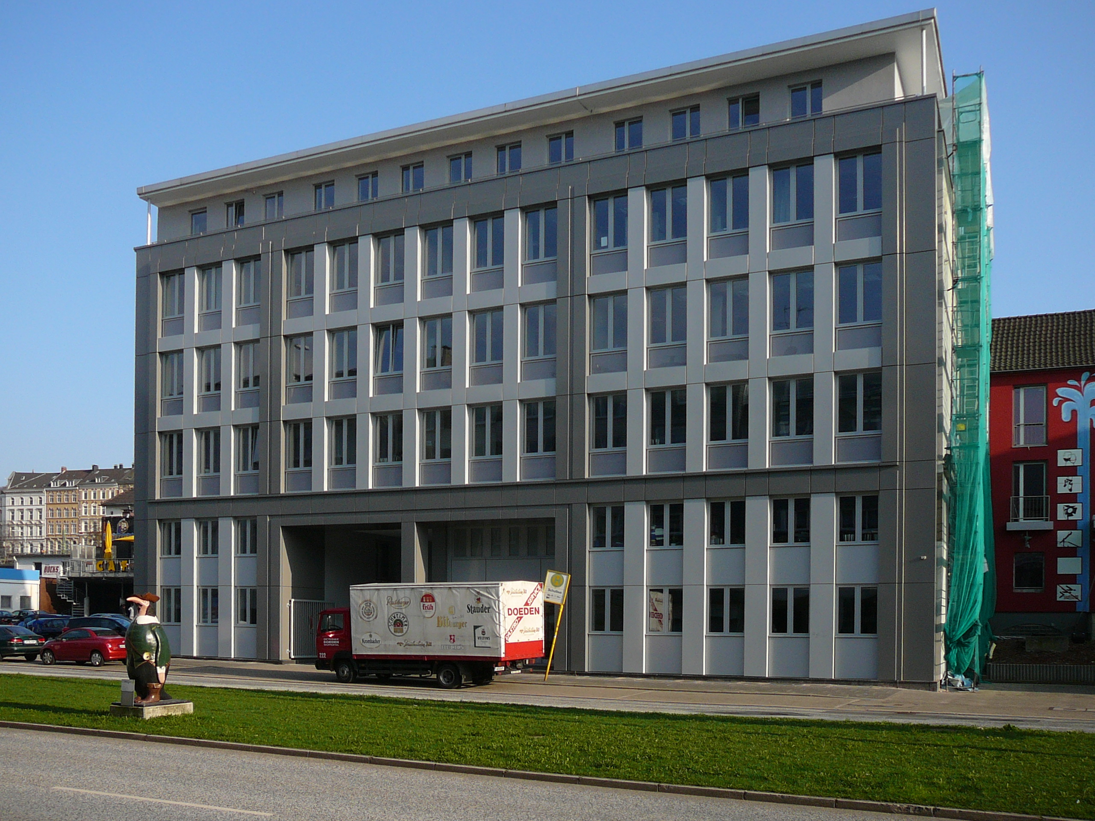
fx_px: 1107
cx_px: 548
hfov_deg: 52.6
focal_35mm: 35
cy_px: 410
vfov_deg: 40.7
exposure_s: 1/800
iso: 80
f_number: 2.8
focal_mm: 5.2
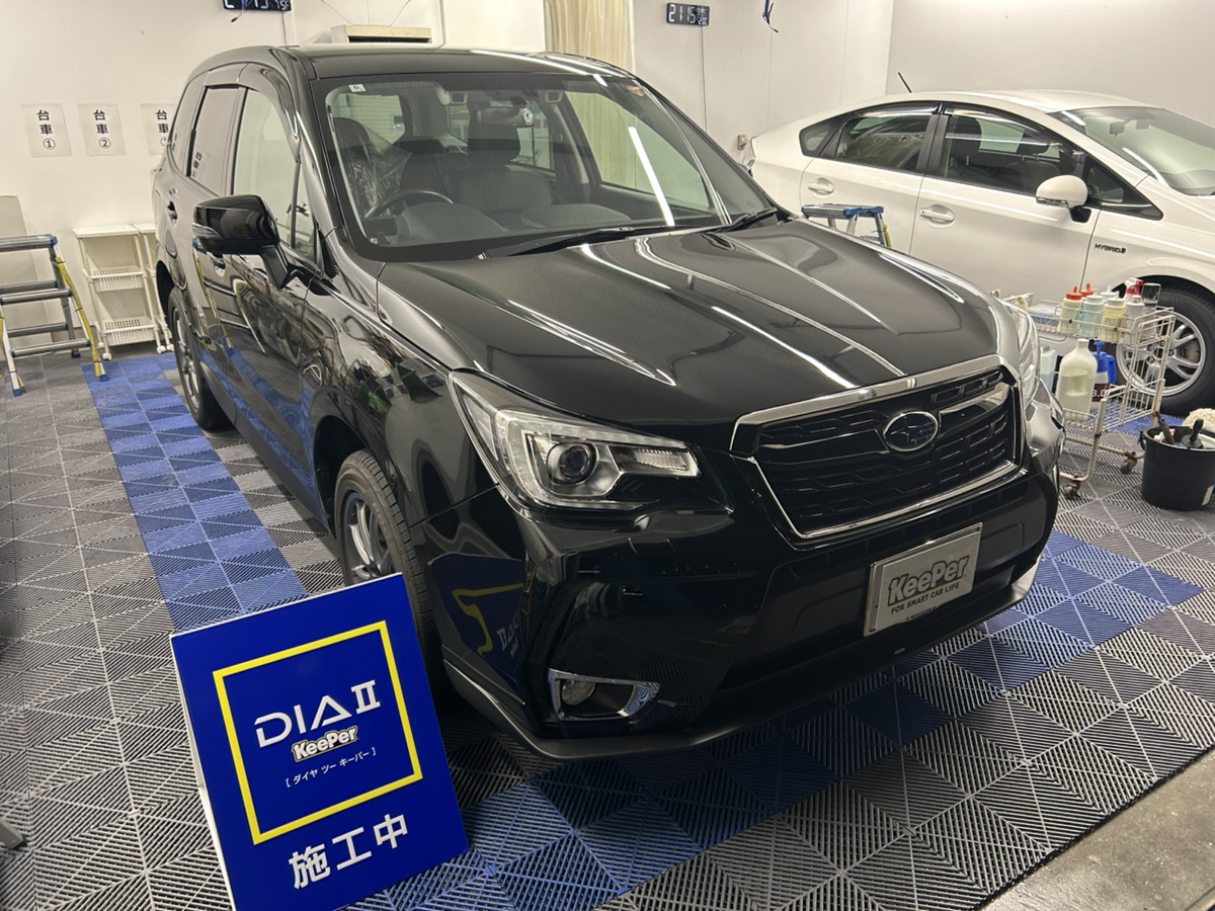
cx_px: 608
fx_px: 913
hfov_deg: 67.3
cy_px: 456
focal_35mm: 26
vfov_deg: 53.1
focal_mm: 5.7
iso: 125
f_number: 1.5
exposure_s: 1/60
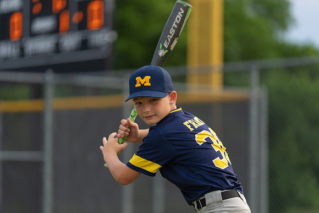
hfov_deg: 12.1
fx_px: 1507
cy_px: 106
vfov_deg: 8.1
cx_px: 160
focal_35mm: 170
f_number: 2.8
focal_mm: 170
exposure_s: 1/320
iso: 160
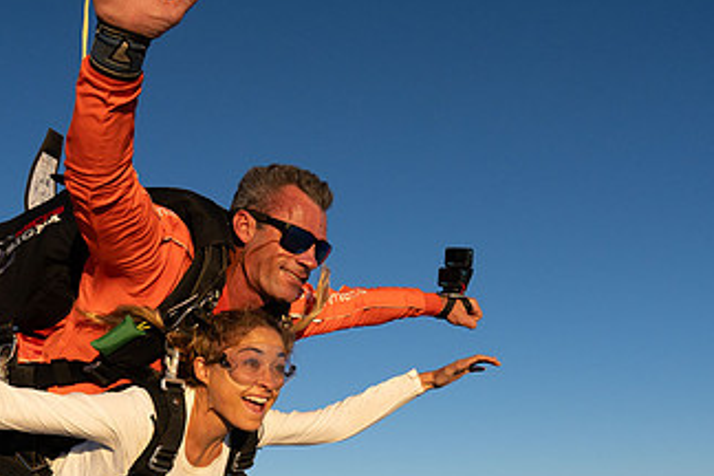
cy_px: 402
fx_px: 853
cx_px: 280
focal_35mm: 43
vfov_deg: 30.2
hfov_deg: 45.1
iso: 1250
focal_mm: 24
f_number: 8
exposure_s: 1/2000
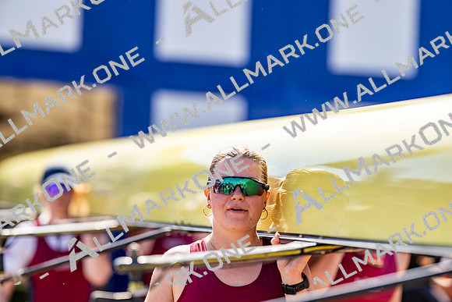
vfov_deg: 10.2
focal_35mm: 135
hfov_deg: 15.2
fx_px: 1695
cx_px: 226
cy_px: 151
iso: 64
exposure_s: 1/2000
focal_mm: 135
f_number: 1.8
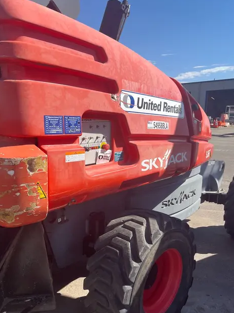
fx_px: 280
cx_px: 101
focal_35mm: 31
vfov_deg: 58.3
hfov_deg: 45.3
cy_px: 172
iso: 50
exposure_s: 1/2688
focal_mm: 5.1
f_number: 1.6
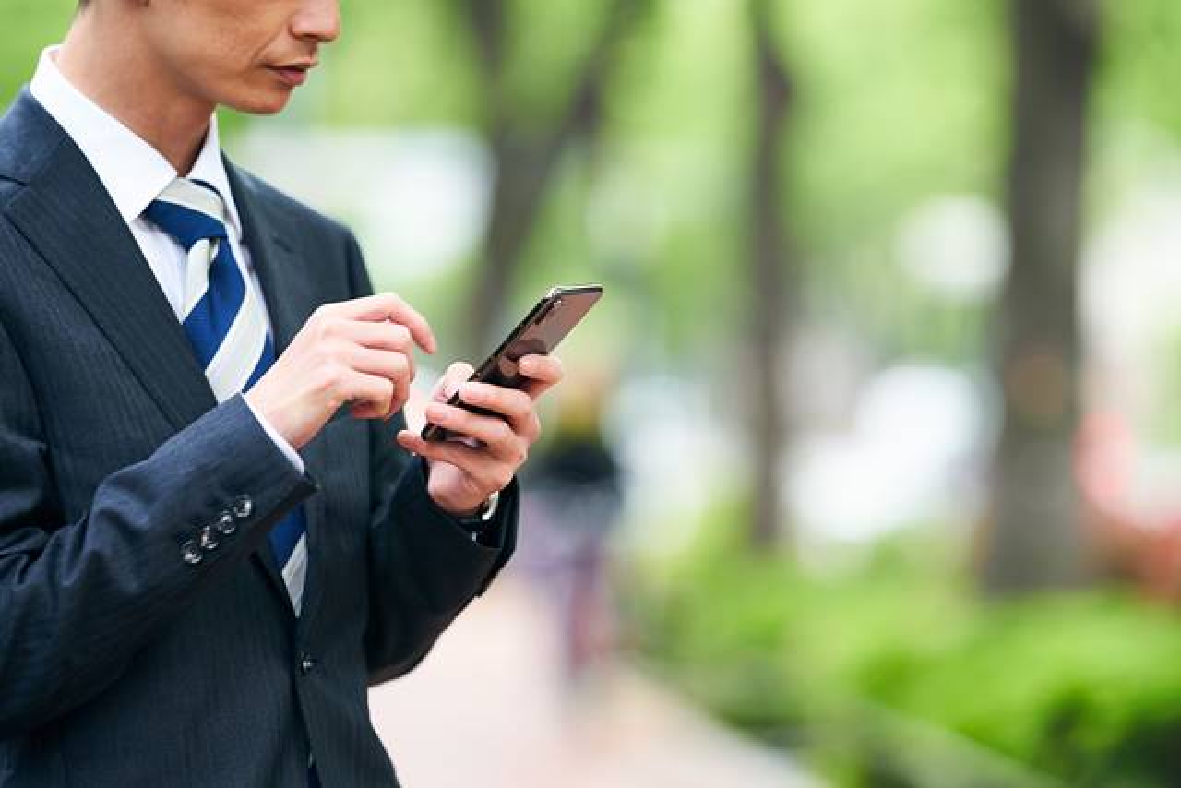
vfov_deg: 10.2
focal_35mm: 135
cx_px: 590
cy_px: 394
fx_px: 4429
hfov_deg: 15.2
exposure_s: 1/100
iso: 100
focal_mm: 135
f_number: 2.2
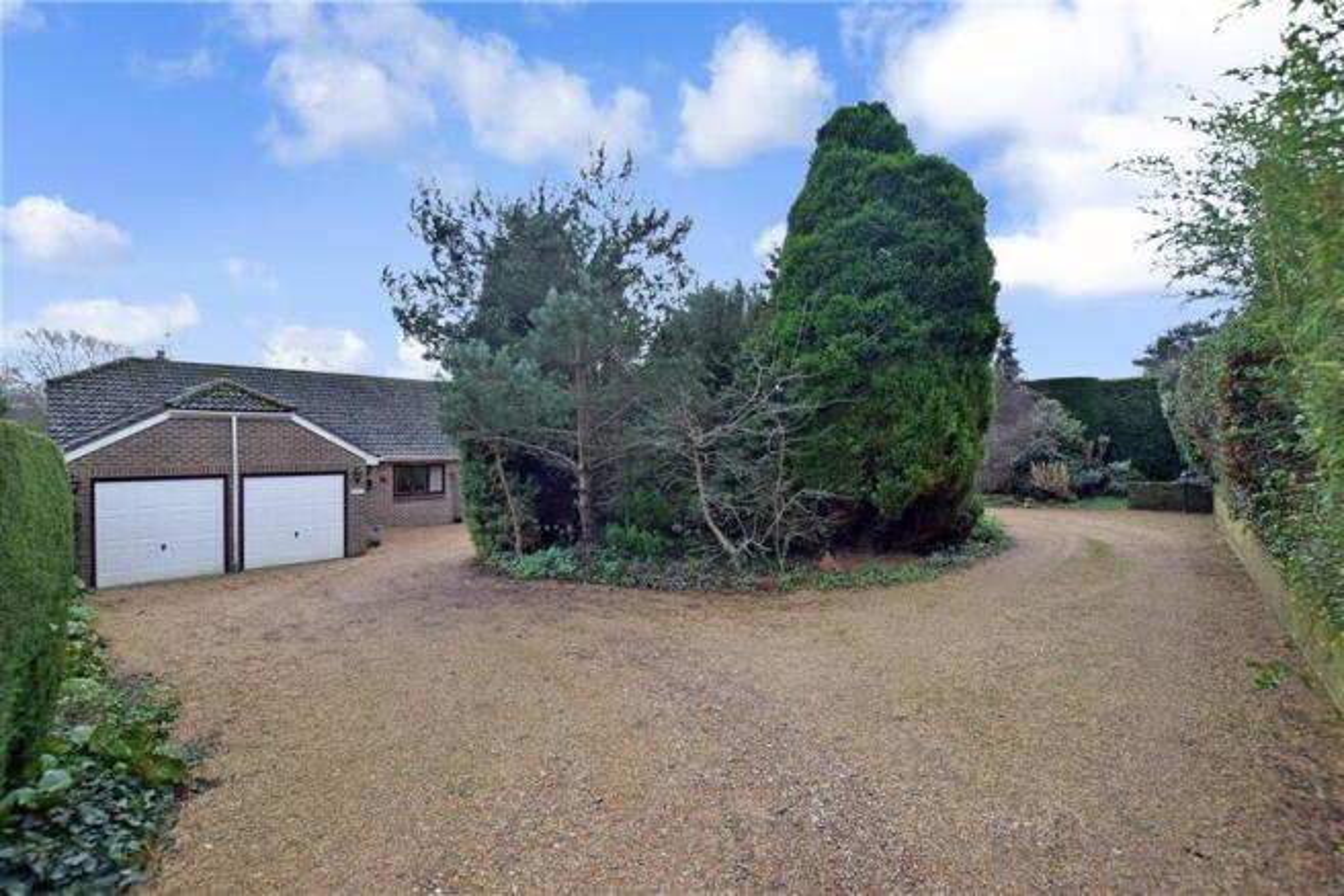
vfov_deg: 77.3
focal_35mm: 15
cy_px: 448
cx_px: 672
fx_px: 560
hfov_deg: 100.4
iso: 500
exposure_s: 1/320
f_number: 8
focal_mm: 10
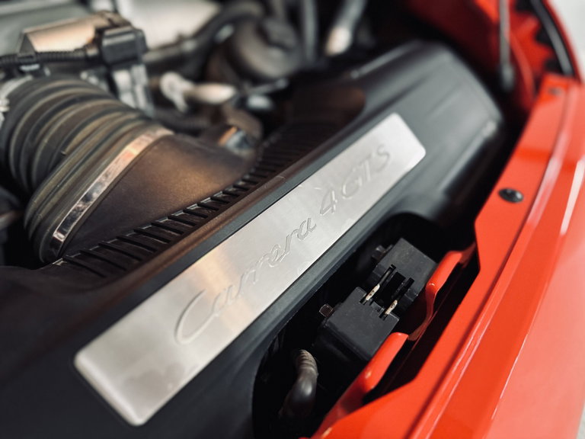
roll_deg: -1.4
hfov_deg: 71.6
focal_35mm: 24
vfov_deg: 56.8
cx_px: 292
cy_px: 220
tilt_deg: -39.9
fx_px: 406
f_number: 1.78
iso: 640
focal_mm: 6.86
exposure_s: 1/50
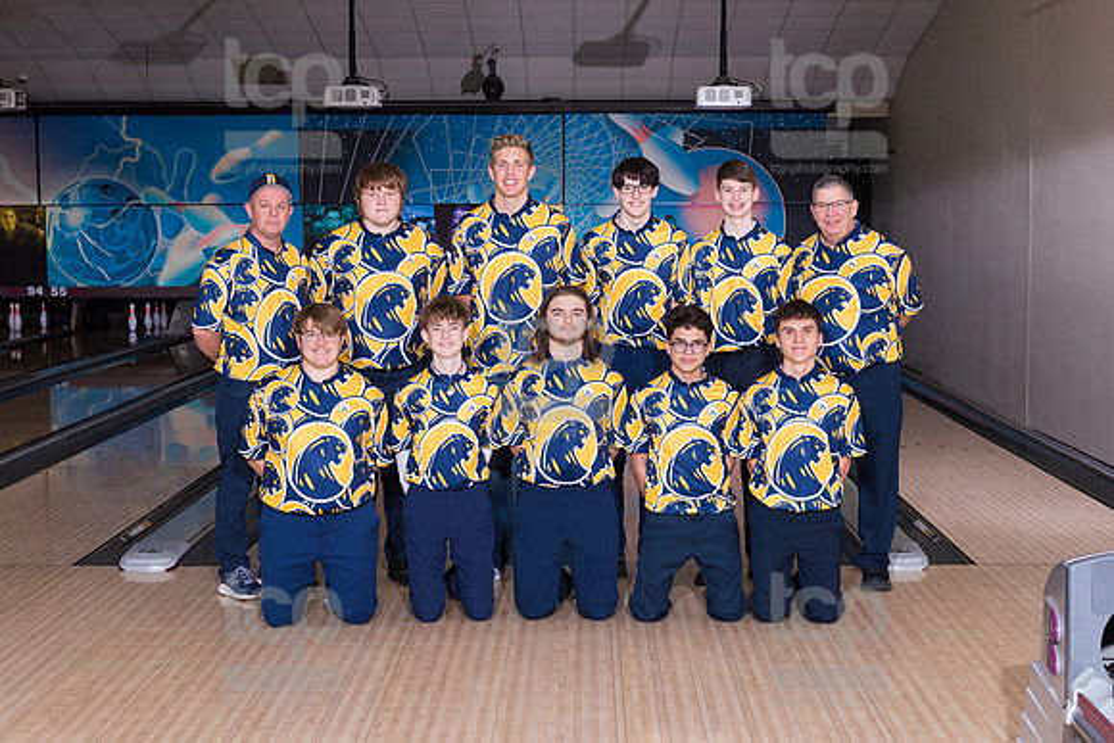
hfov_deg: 32.4
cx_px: 561
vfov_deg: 22.0
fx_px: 1915
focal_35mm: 62
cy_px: 396
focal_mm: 50
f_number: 7.1
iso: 400
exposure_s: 1/250
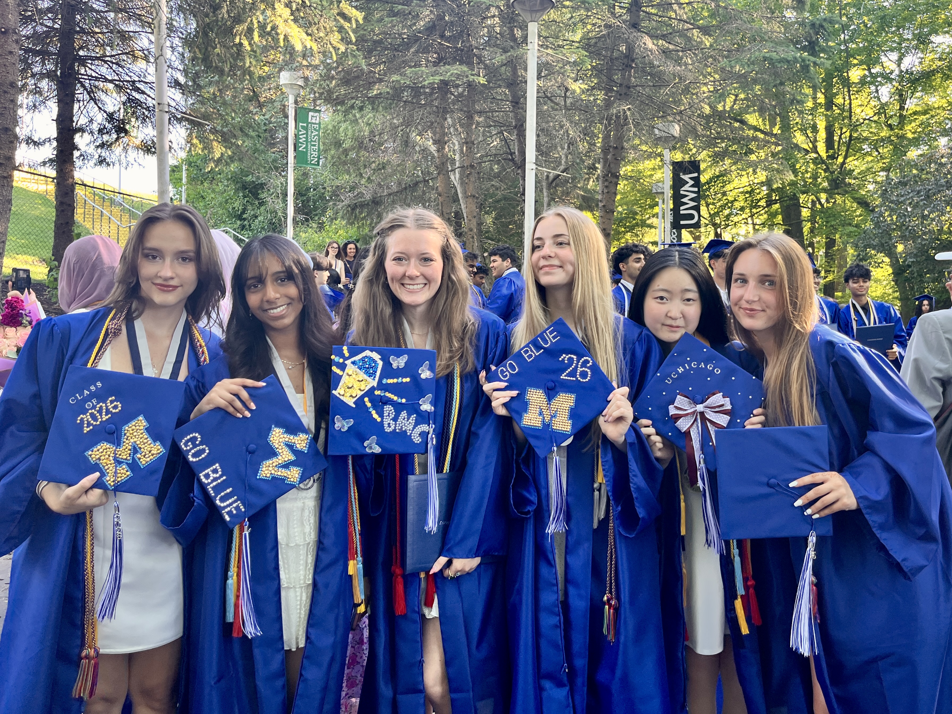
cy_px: 357
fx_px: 715
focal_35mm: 26
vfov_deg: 53.1
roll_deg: +0.6
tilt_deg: +1.1
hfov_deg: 67.3
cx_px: 476
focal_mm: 5.1
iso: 80
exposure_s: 1/121
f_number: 1.6
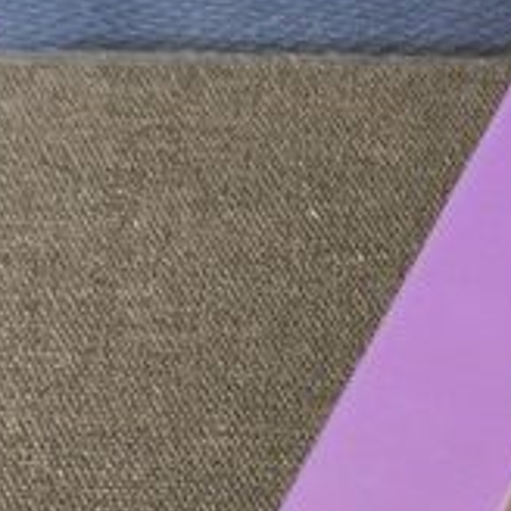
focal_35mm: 101
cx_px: 723
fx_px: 1687
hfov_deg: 16.0
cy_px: 681
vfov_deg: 16.2
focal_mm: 5.56
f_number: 1.87
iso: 3387
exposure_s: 1/14.3
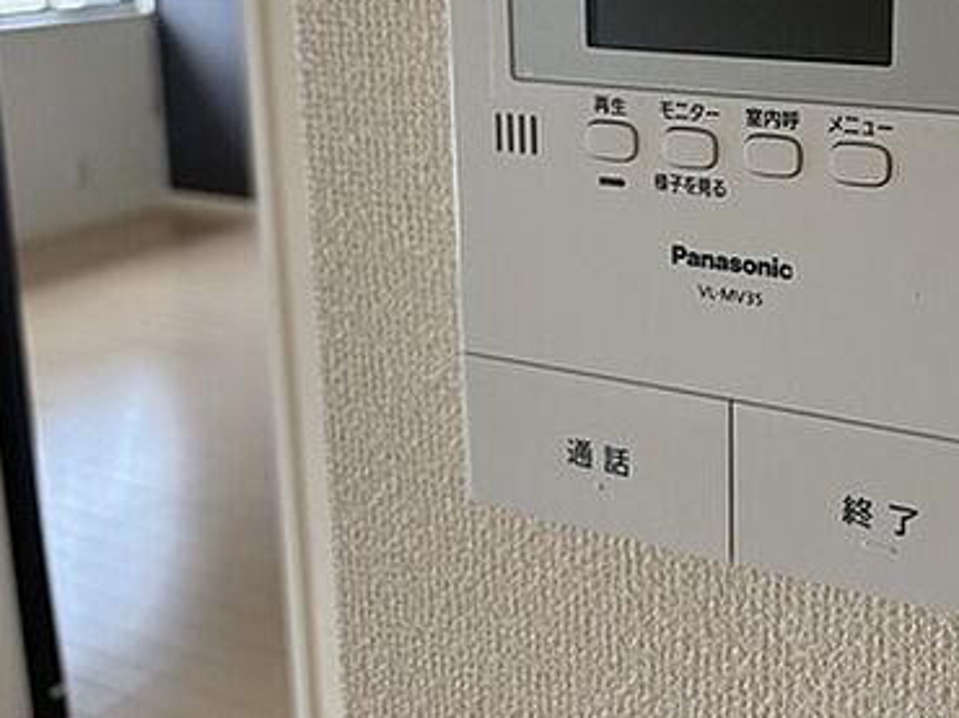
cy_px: 106
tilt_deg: -9.6
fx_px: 1246
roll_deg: +0.5
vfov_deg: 31.0
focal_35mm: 45
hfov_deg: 40.2
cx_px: 783
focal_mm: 5.96
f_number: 1.6
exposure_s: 1/96
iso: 125
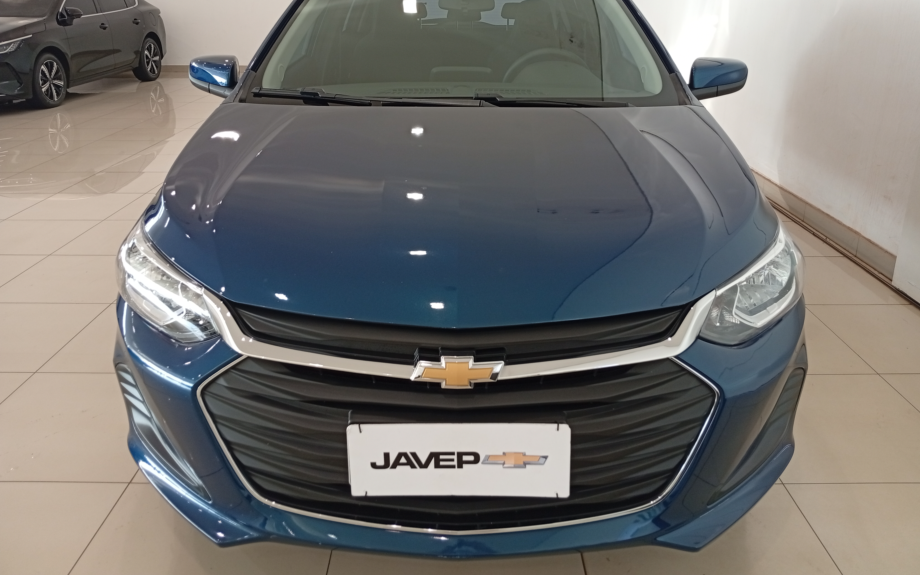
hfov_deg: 64.6
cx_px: 464
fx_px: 727
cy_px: 226
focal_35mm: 29
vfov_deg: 42.9
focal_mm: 3.98
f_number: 1.8
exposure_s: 1/60
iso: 186
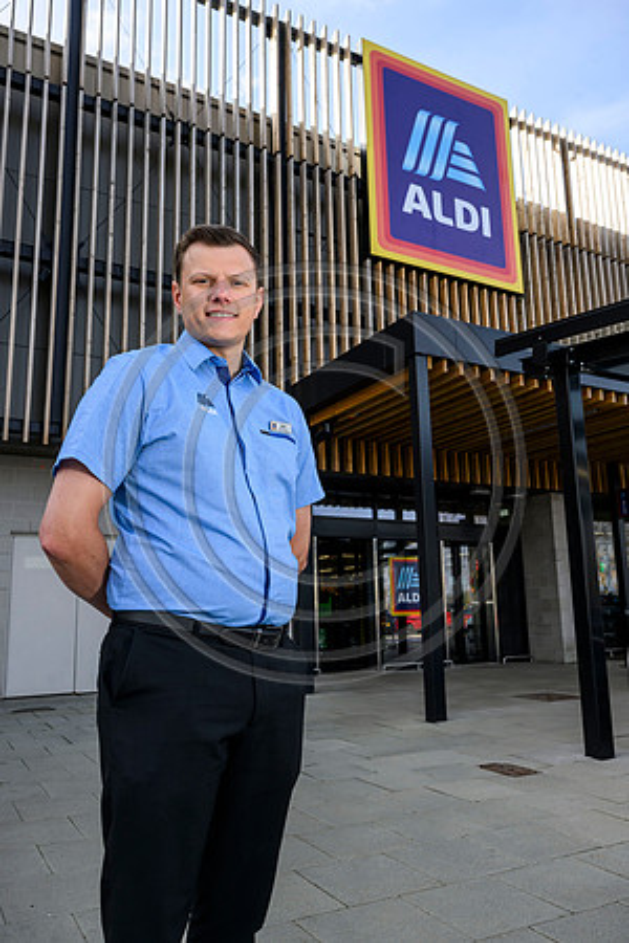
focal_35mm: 28
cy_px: 472
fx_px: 734
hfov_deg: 46.4
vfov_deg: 65.5
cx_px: 314
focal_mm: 28
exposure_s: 1/160
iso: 160
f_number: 8
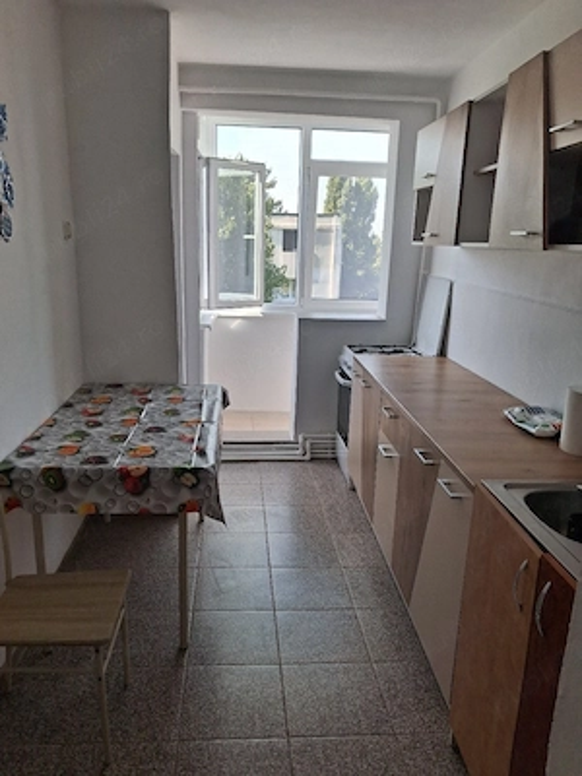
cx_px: 291
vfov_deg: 65.3
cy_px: 388
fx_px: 605
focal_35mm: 27
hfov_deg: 51.4
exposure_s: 1/100
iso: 25
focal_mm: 4
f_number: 1.8
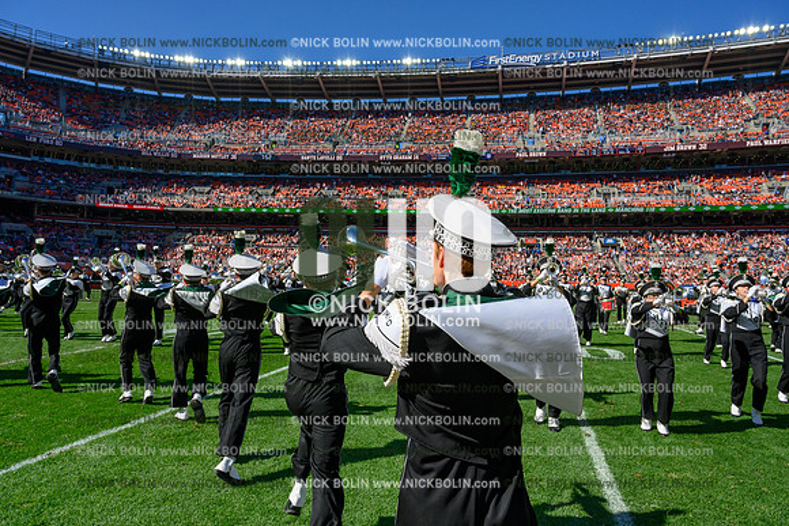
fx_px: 526
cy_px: 263
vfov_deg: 53.2
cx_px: 394
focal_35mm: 24
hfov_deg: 73.7
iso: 1000
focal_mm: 24
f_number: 8
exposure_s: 1/3200
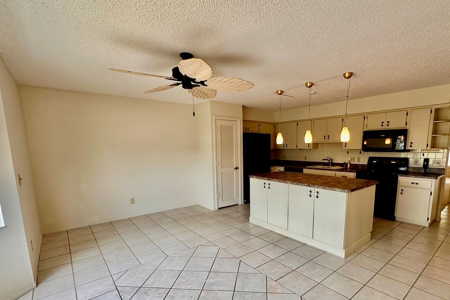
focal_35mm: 18
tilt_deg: -9.4
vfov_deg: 66.7
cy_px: 181
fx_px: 225
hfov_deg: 89.8
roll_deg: +0.3
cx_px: 245
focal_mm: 2.22
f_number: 2.2
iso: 80
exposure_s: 1/120
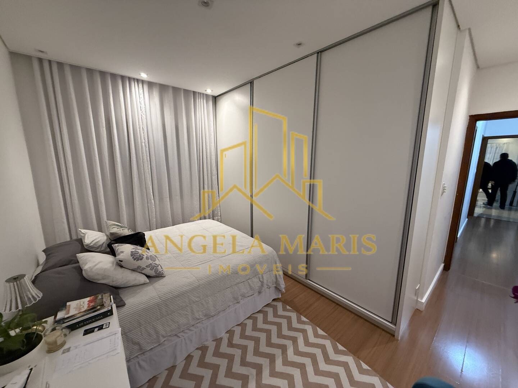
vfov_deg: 85.7
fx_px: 209
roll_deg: +0.6
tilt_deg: -8.7
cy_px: 194
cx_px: 259
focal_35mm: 14
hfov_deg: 102.1
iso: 250
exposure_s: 1/60
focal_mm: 2.22
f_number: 2.2
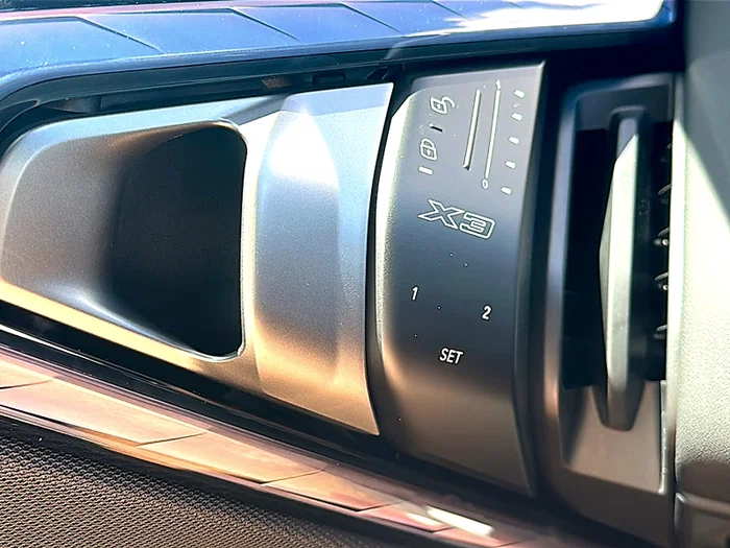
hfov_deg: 43.9
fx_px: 907
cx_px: 365
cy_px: 274
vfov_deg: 33.6
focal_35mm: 43
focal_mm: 6.86
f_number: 1.78
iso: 80
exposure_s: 1/184
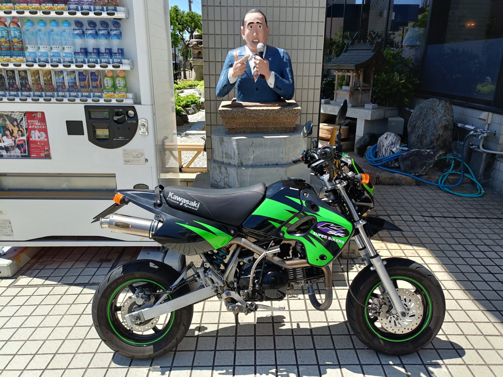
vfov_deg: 54.9
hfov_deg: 69.4
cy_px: 188
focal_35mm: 25
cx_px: 252
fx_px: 363
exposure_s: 1/405
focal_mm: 4.7
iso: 50
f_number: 1.7
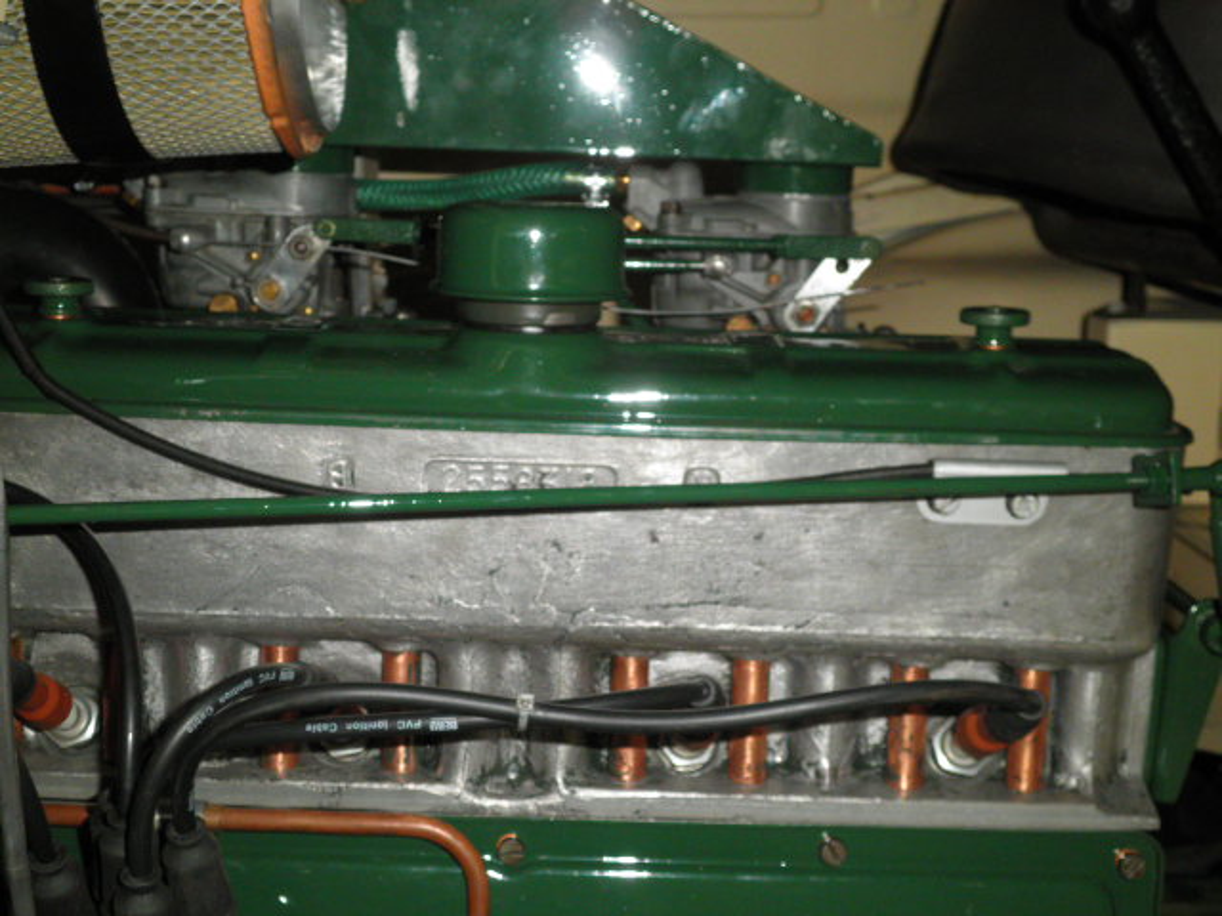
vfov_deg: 30.9
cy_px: 458
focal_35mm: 47
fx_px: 1659
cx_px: 611
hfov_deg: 40.4
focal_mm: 8.3
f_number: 3.4
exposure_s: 1/60
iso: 160
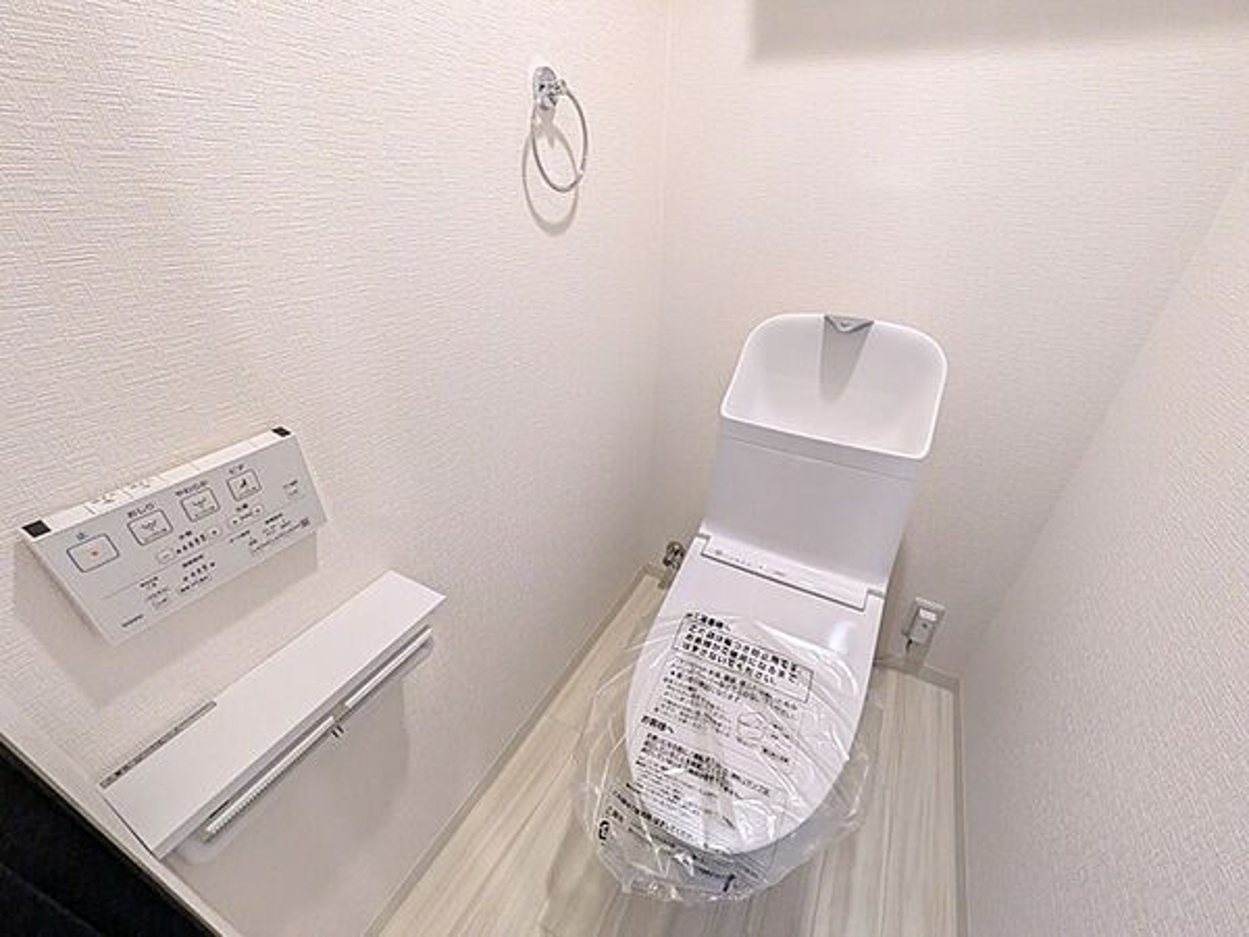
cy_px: 468
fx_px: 505
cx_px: 624
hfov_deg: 102.1
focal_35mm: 14
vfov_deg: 85.7
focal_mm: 1.83
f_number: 2.2
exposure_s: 1/120
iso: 510
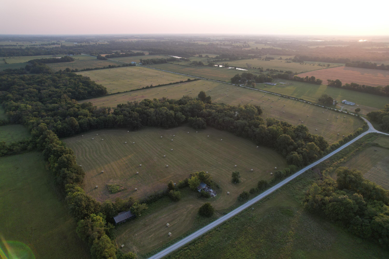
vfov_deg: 57.2
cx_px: 194
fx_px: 238
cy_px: 130
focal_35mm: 22
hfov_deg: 78.6
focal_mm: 8.38
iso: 100
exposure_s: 1/60
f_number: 2.8
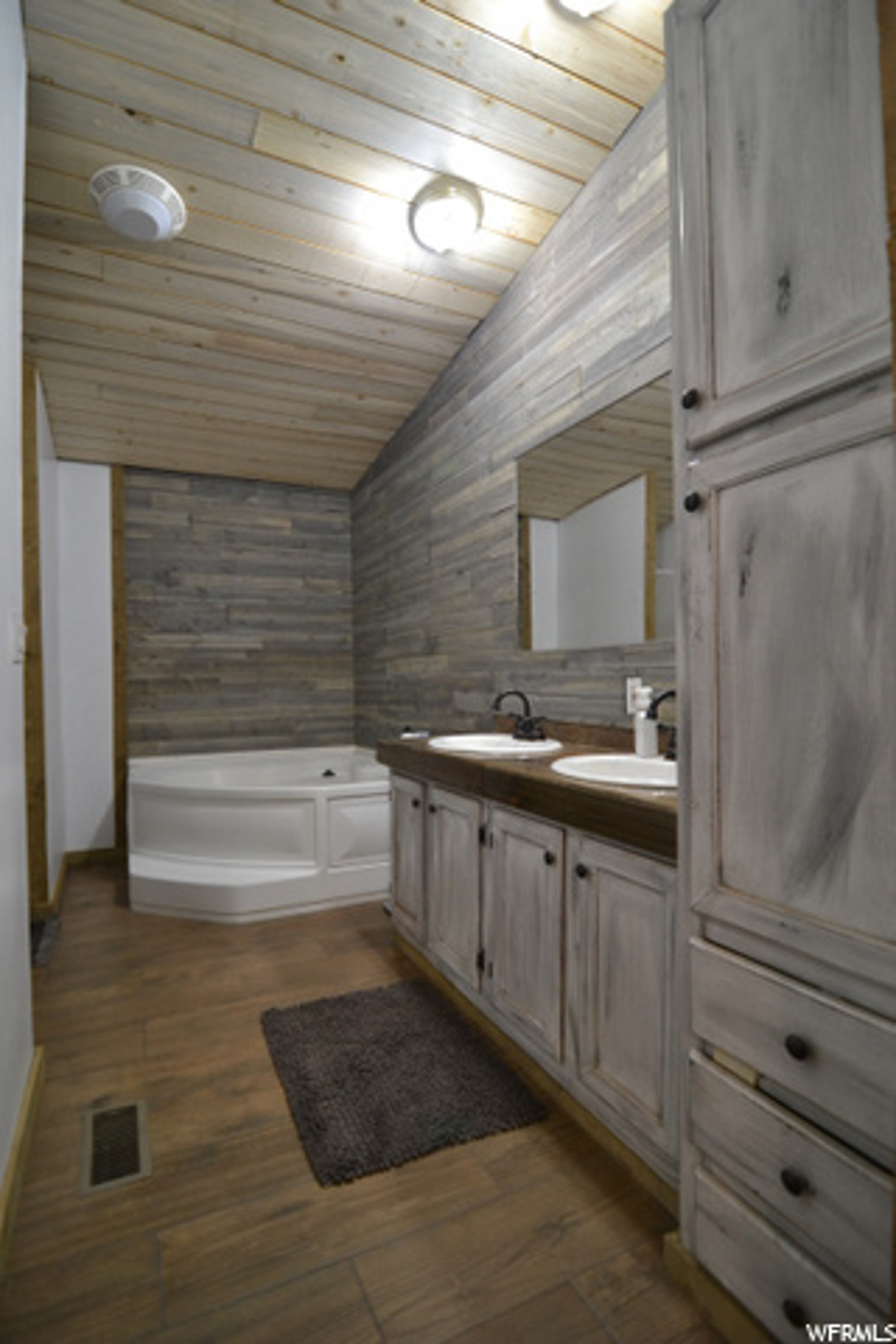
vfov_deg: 95.0
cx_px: 448
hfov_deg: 72.1
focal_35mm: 16
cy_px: 672
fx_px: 616
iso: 640
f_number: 2.8
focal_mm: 11
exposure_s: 1/60
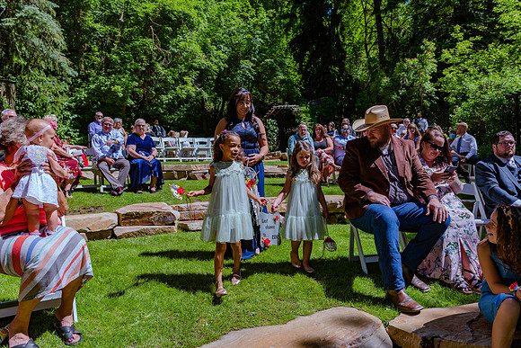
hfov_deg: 66.5
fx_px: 397
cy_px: 174
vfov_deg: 47.3
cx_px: 260
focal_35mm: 27
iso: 160
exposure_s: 1/500
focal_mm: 27
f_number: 6.3
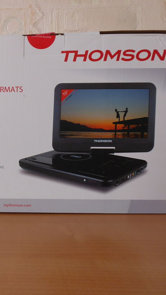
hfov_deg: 29.1
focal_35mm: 37
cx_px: -14
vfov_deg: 54.0
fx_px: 290
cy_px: 147
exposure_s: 1/60
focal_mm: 4.3
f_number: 3.3
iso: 125
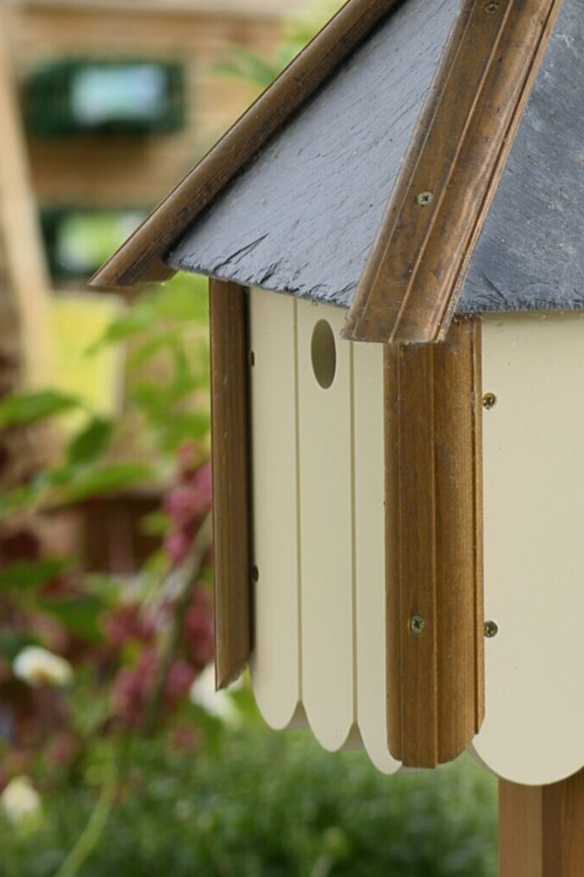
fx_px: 6401
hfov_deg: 5.2
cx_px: 681
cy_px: 176
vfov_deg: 7.8
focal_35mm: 263
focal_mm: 105
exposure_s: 1/60
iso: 140
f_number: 5.6
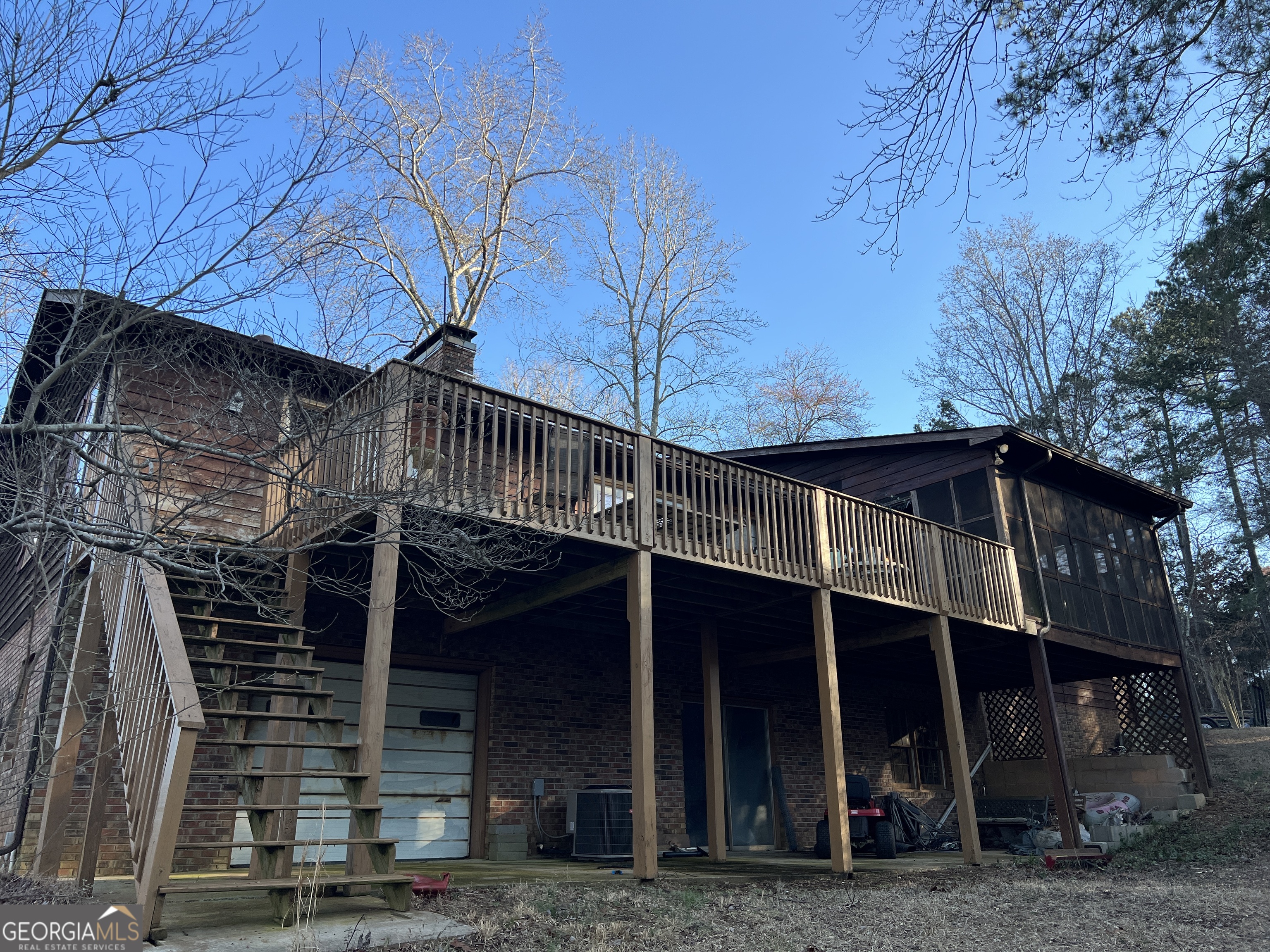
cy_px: 476
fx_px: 954
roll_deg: +0.5
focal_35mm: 26
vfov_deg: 53.1
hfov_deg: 67.3
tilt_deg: +20.6
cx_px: 635
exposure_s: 1/974
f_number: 1.5
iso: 50
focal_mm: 5.7
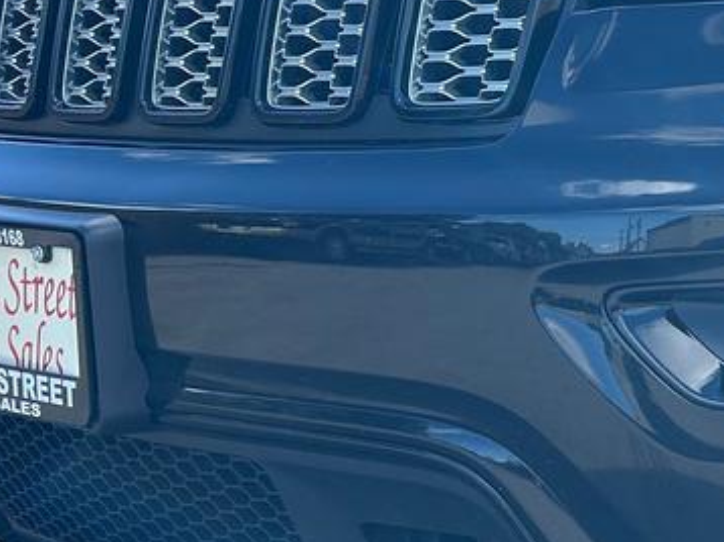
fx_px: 1944
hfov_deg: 18.9
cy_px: 196
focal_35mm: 93
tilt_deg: -4.1
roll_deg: +0.4
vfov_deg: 15.9
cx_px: 1044
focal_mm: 5.7
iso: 50
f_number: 1.5
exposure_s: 1/1135
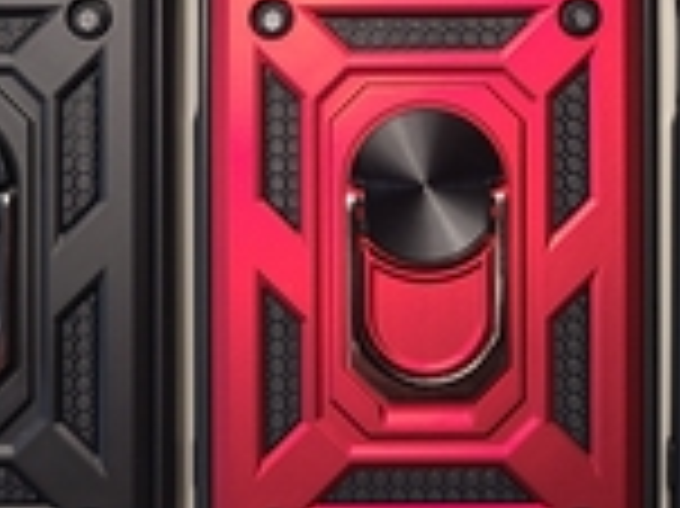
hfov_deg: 28.1
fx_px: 1354
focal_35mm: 69
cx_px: 428
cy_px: 144
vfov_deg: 21.1
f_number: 1.8
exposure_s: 1/60
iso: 64
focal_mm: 5.4
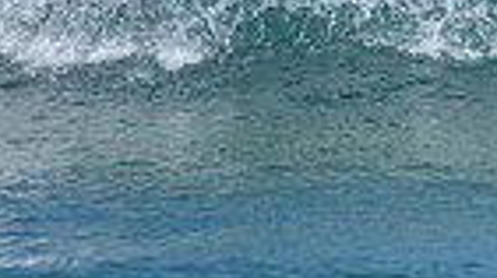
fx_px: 28465
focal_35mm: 2162
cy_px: -220
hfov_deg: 1.0
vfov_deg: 0.6
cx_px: 737
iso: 180
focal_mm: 500
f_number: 5.6
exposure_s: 1/2000
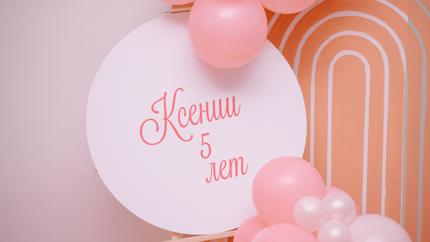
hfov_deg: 26.5
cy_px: 108
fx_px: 912
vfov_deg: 15.1
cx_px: 217
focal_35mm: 80
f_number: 3.5
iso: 250
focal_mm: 70
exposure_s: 1/160
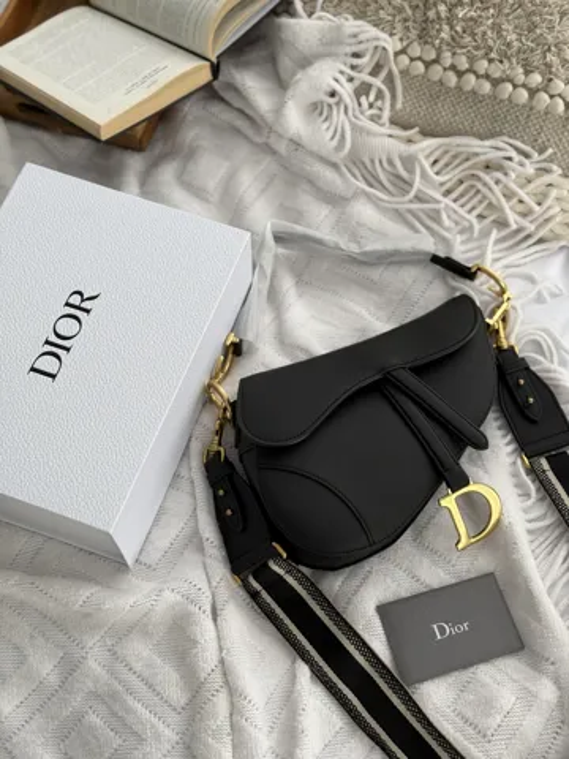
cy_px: 380
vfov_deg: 39.7
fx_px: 1052
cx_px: 284
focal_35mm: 48
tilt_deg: -64.0
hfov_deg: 30.3
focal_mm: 6.76
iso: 50
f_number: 1.78
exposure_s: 1/121
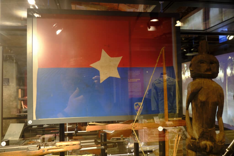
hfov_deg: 63.7
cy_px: 78
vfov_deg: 45.0
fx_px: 189
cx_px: 117
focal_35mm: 29
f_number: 4
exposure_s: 1/3
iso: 640
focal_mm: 19.2
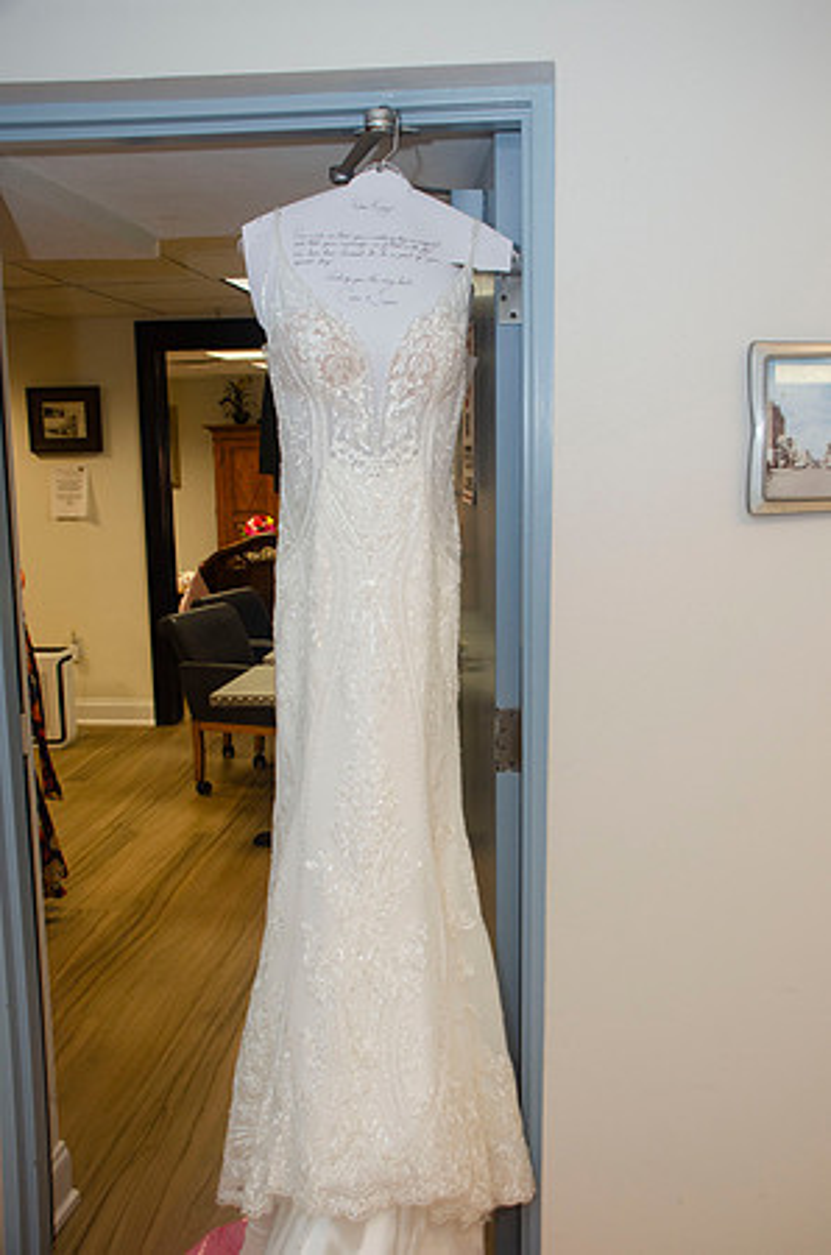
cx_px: 416
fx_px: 1148
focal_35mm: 33
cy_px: 628
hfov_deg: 39.8
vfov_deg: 57.3
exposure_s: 1/60
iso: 400
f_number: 5.6
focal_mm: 22
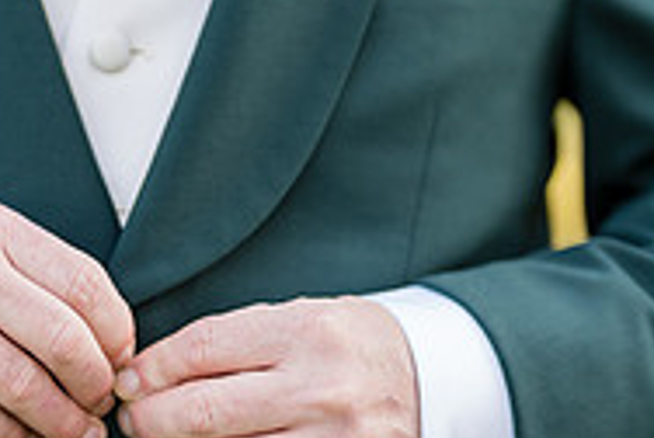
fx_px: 2802
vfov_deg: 8.9
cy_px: 294
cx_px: 108
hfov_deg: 13.2
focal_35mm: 154
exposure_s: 1/1250
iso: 125
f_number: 1.2
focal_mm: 50
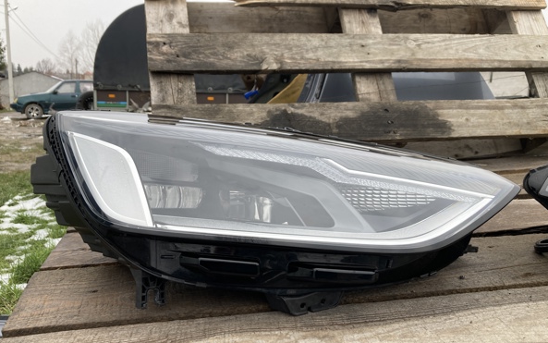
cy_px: 207
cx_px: 260
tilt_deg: -12.4
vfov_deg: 39.3
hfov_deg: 59.6
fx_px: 478
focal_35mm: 32
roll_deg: -3.1
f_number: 1.8
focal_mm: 3.99
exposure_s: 1/197
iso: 20
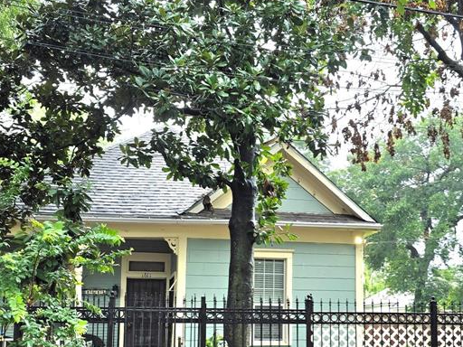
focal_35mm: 46
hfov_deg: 41.1
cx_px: 275
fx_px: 615
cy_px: 262
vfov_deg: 31.0
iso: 25
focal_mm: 6.3
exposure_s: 1/120
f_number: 1.7
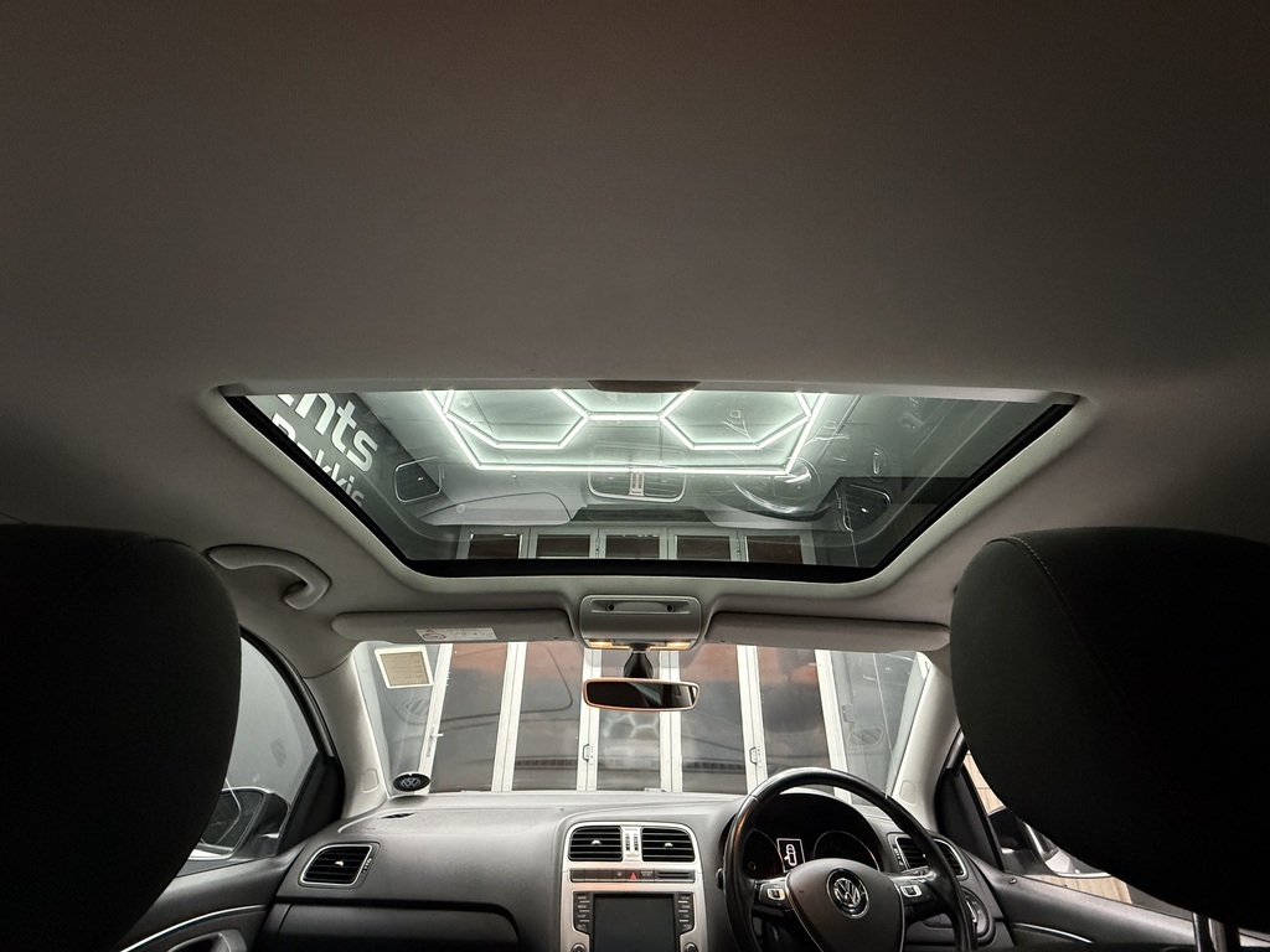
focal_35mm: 14
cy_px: 476
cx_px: 635
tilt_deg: +26.5
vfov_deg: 85.7
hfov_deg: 102.1
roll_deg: -1.1
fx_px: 514
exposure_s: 1/60
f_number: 2.2
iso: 800
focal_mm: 2.22
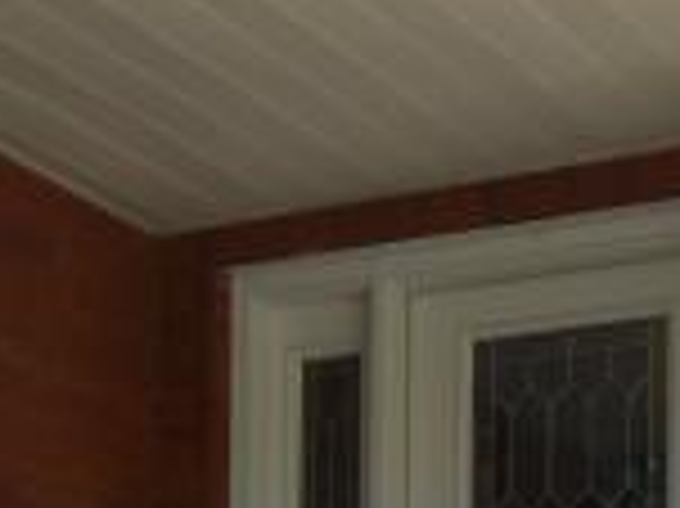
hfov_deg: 15.4
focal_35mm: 127
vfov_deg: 10.8
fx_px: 2493
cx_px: 576
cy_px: 958
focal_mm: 5.3
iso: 80
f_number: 3.8
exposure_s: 1/250
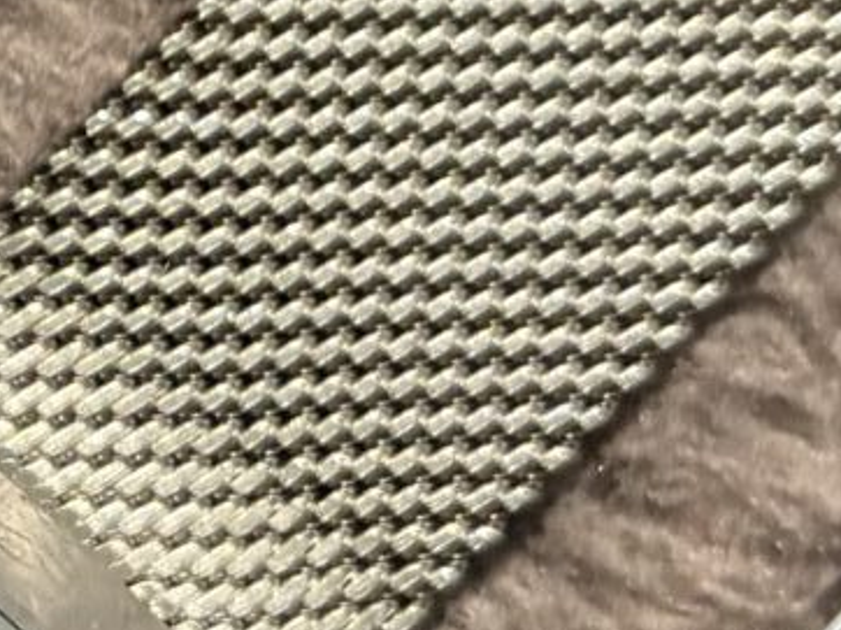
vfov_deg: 8.0
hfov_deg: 10.3
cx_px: -530
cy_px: 88
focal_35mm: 184
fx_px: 4467
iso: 640
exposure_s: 1/25
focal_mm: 5.96
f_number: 1.6
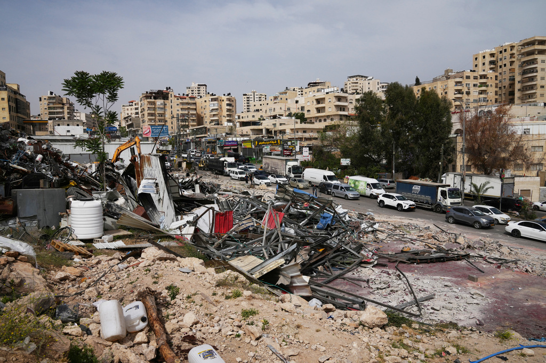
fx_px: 440
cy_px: 182
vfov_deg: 44.9
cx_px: 273
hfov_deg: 63.7
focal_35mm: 29
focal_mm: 29
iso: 320
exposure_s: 1/3200
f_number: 7.1
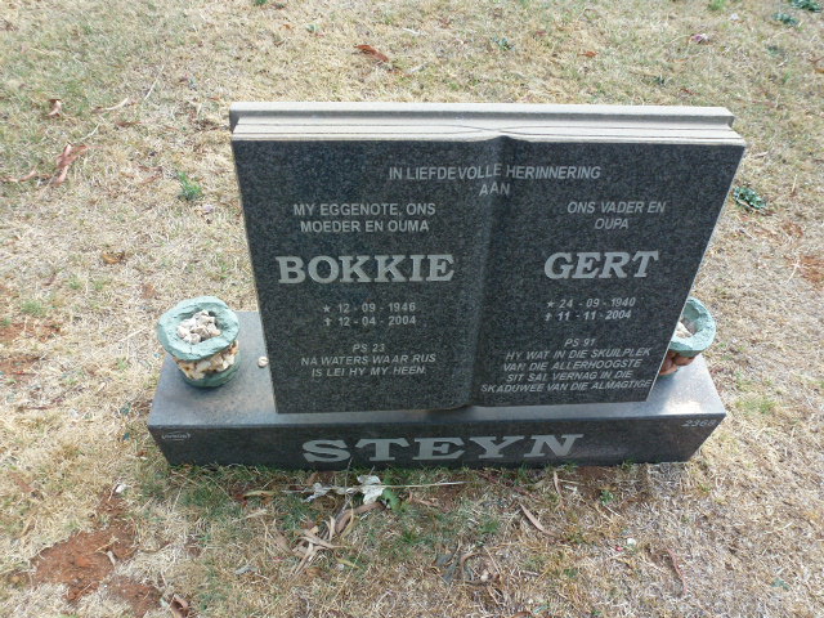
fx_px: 571
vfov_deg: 56.8
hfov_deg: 71.6
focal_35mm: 24
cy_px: 309
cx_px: 412
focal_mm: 4.3
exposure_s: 1/125
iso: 100
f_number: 3.5
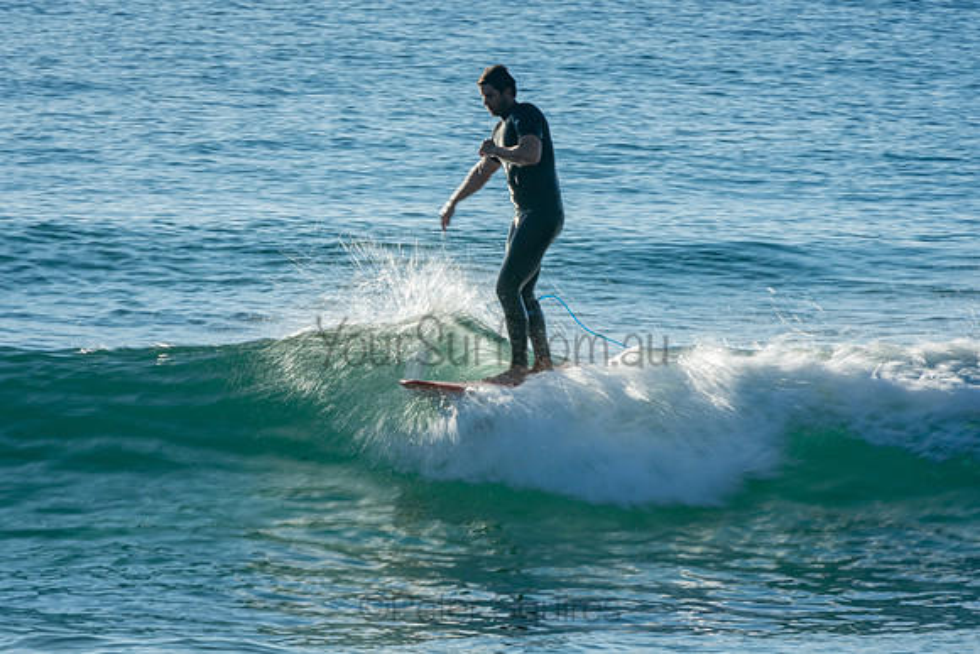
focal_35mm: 600
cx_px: 490
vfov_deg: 2.3
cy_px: 327
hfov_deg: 3.4
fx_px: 16336
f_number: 25
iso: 100
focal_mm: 400
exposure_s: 1/30
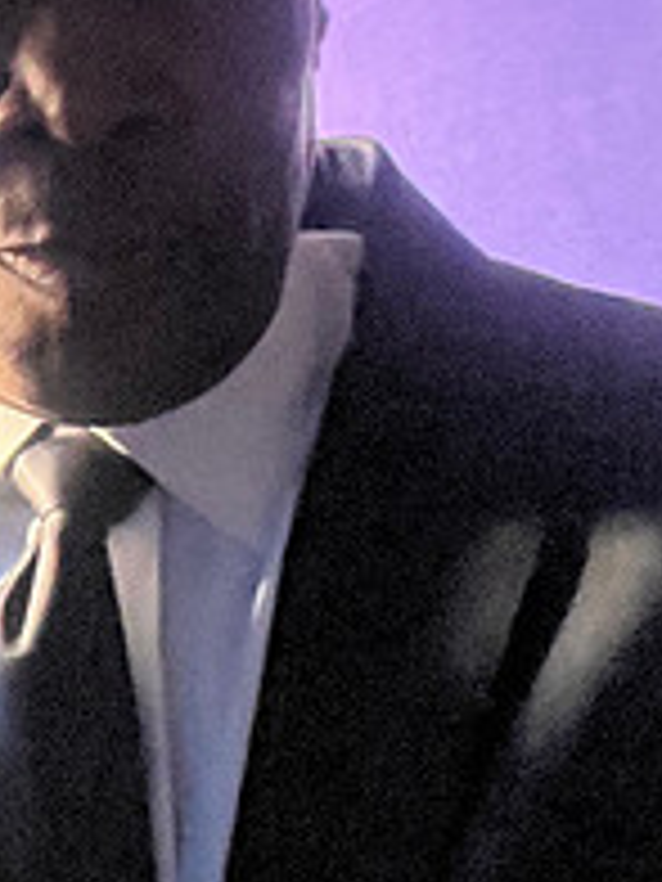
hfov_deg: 15.8
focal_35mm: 89
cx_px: -178
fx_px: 2269
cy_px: 248
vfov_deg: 21.9
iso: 640
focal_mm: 2.71
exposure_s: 1/30
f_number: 2.2
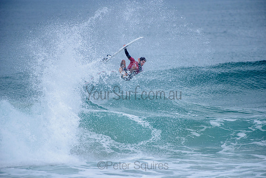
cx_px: 133
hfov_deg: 4.1
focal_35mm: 500
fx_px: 3695
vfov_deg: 2.8
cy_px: 89
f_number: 5.6
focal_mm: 500
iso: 320
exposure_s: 1/2000
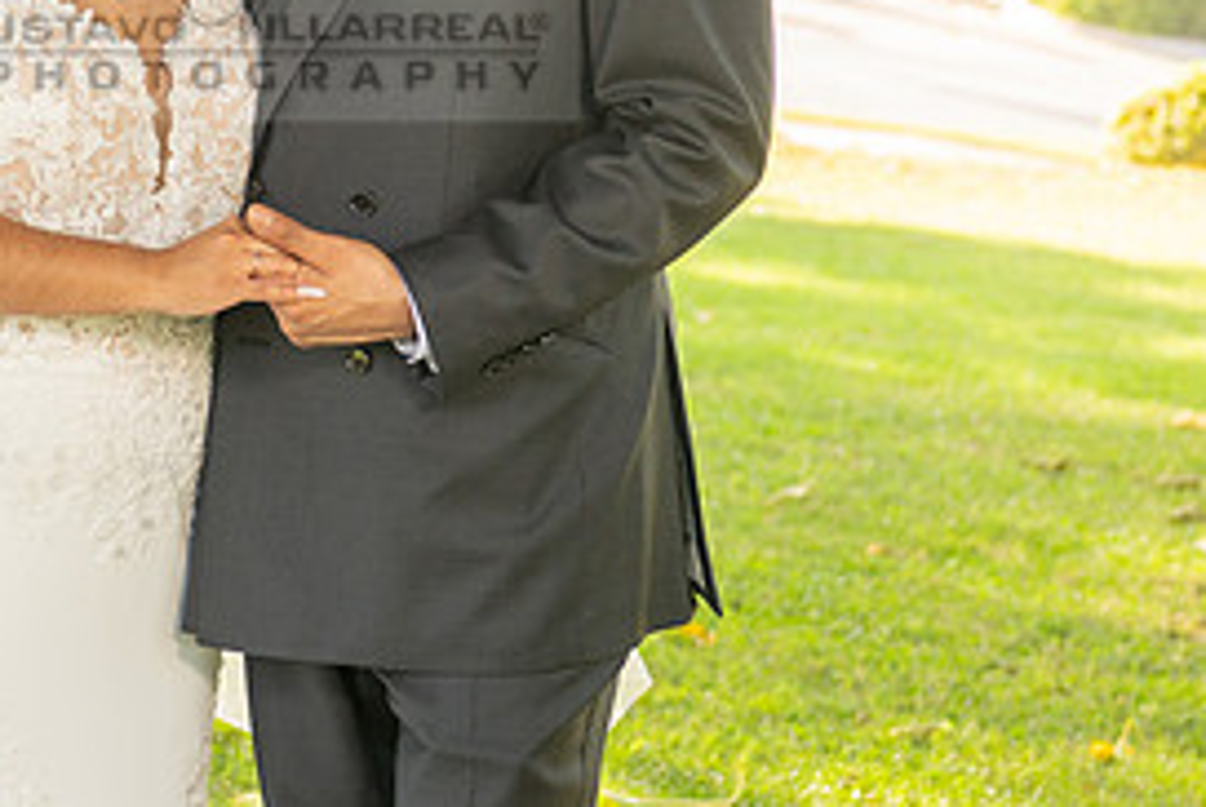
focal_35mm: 153
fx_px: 5131
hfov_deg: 13.3
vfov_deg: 9.0
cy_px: 276
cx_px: 204
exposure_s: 1/200
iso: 200
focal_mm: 50
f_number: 3.5
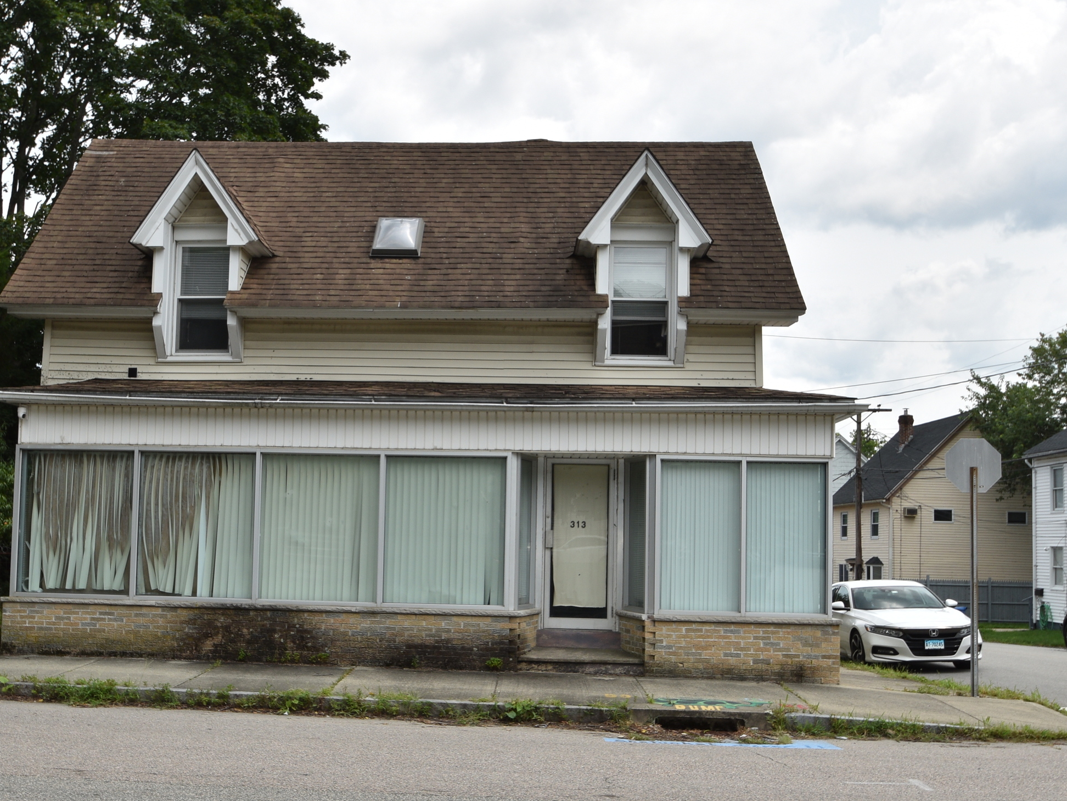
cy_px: 447
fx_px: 1195
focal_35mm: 39
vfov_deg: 37.0
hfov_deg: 47.9
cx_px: 432
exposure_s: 1/200
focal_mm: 17
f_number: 10
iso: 100
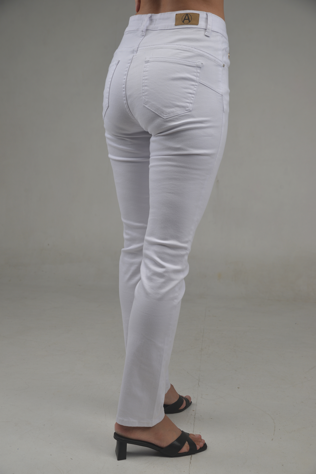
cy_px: 237
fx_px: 737
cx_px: 158
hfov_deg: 24.2
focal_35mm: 56
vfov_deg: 35.6
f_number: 8
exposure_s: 1/100
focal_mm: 56
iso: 100
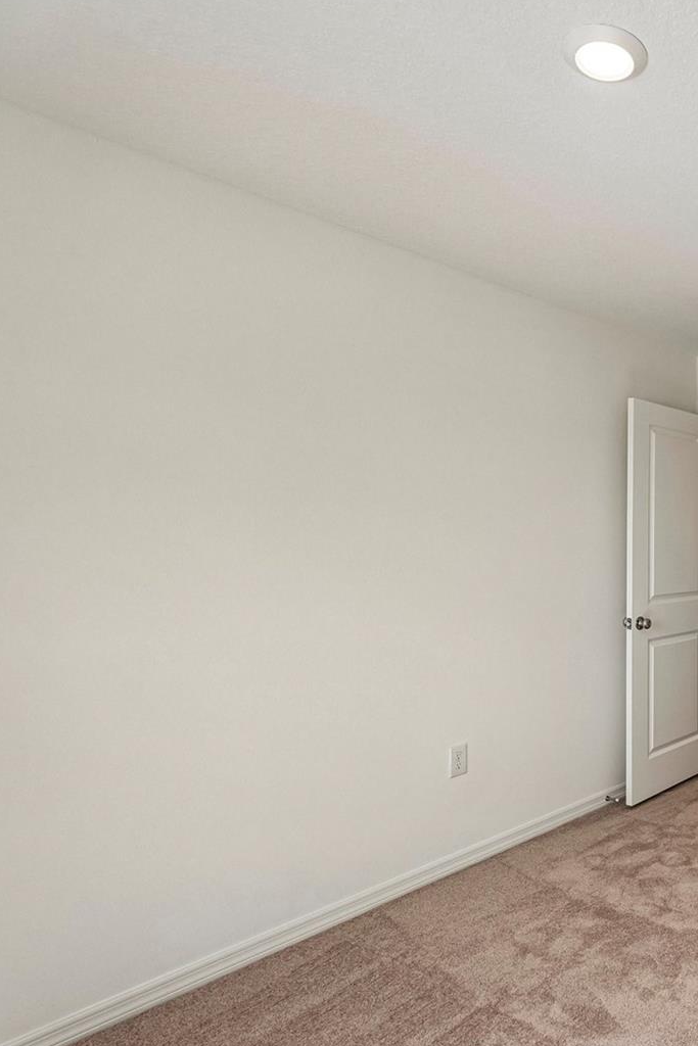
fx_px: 727
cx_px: 731
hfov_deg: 42.6
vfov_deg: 71.5
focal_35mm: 25
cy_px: 531
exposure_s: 1/125
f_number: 8
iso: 400
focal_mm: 16
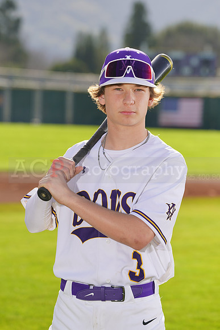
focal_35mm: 218
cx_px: 110
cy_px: 165
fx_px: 1997
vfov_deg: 9.4
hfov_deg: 6.3
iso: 100
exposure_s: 1/250
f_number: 8
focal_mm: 218
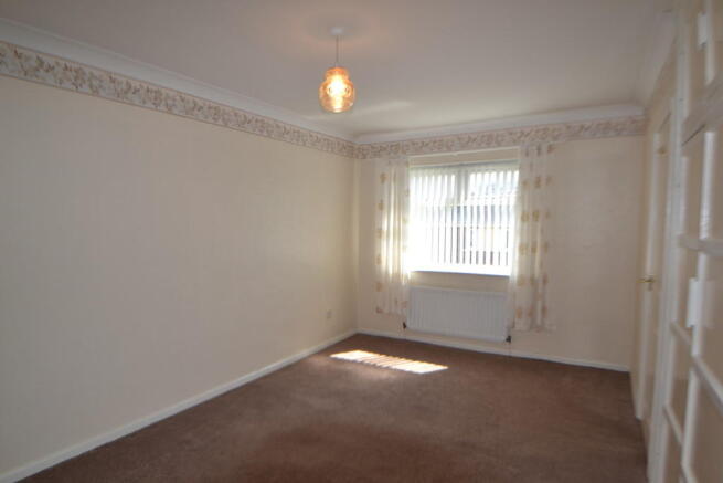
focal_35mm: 20
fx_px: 392
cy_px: 242
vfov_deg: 63.2
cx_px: 362
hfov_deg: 85.4
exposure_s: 1/160
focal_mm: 13
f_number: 4
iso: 100
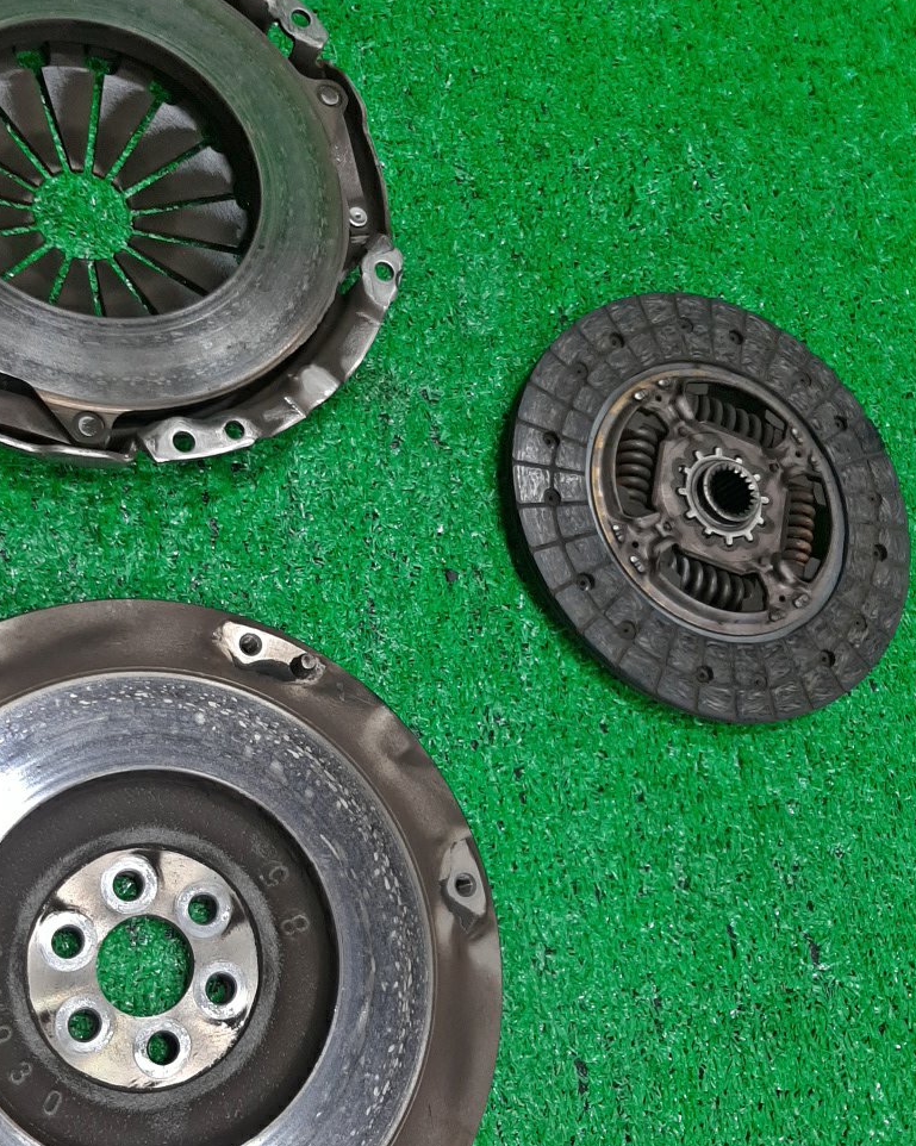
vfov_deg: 47.9
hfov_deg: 38.7
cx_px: 312
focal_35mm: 38
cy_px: 639
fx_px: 1288
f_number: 1.7
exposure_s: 1/50
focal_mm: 3.93
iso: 66
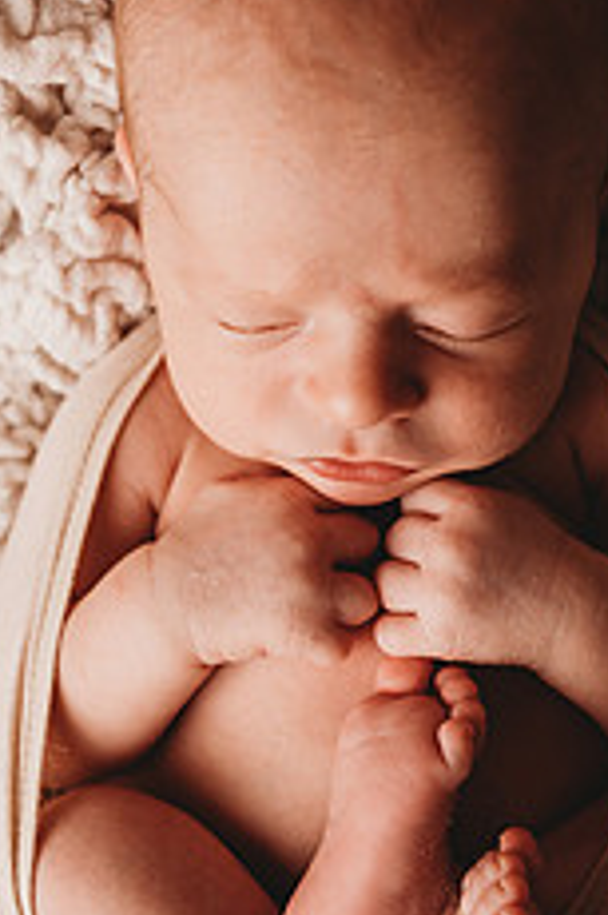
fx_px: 2385
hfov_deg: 14.5
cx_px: 401
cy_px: 454
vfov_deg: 21.7
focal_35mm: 94
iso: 100
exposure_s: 1/160
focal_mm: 48
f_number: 4
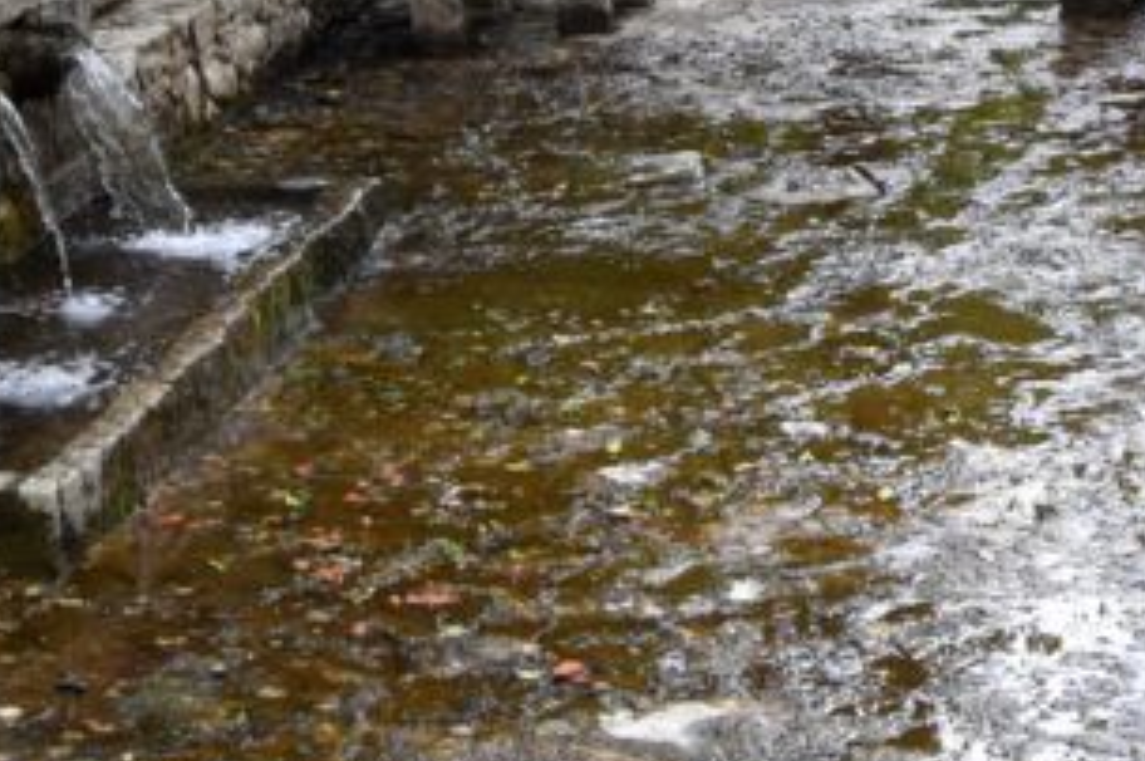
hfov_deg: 22.4
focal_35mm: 91
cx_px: 584
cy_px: -8
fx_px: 2891
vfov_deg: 14.7
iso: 1000
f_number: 8
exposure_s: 1/250
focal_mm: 18
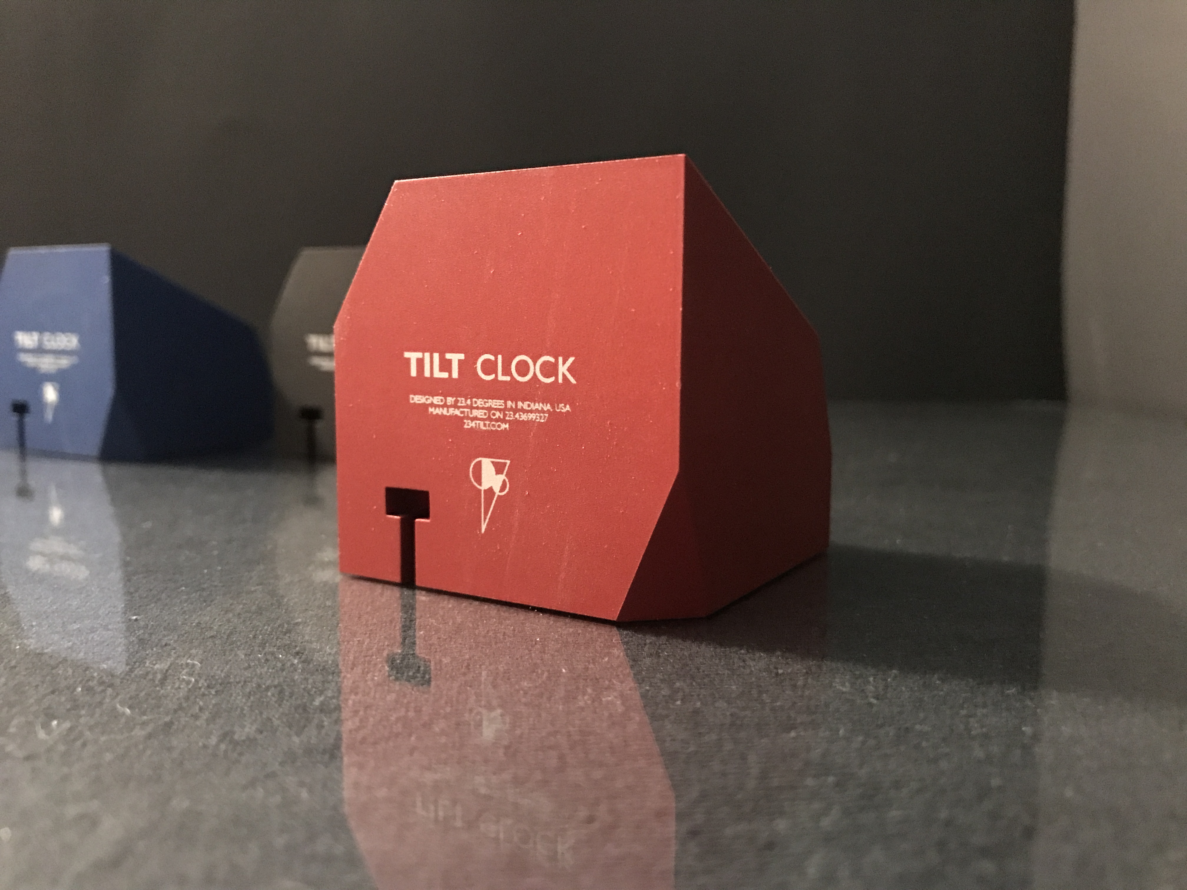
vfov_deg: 49.7
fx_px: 960
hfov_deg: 63.4
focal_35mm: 28
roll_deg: -0.1
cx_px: 594
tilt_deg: -4.6
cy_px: 445
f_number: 1.8
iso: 200
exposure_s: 1/4
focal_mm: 3.99
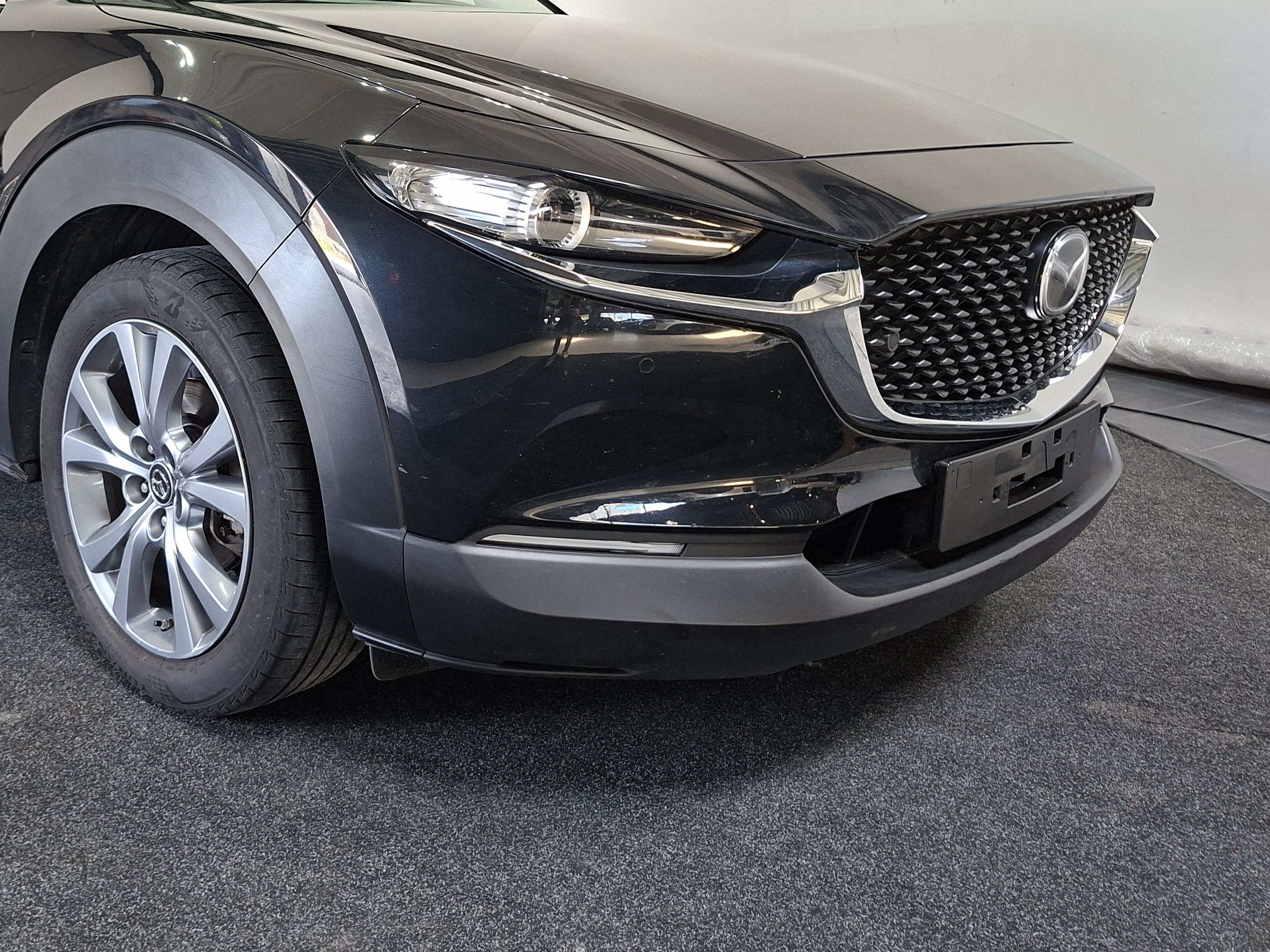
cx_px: 367
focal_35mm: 34
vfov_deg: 40.9
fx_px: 1247
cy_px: 268
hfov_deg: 52.3
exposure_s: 1/60
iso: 160
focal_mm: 5.54
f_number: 1.8
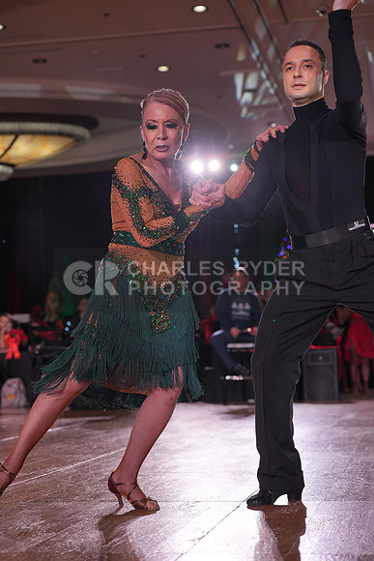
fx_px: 1090
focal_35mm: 70
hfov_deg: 19.5
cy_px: 280
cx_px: 187
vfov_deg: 28.8
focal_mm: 70
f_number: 4
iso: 640
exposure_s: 1/400
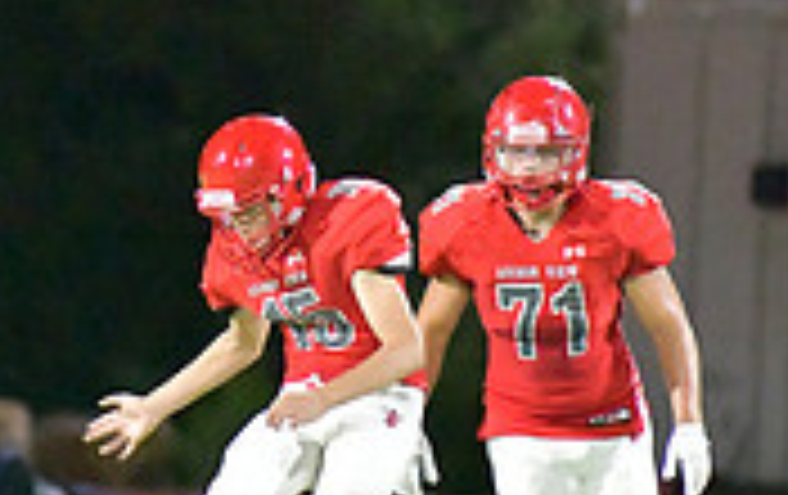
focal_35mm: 1011
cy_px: 313
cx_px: 234
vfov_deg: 1.3
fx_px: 21747
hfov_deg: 2.1
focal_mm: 300
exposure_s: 1/1250
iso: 22800
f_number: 4
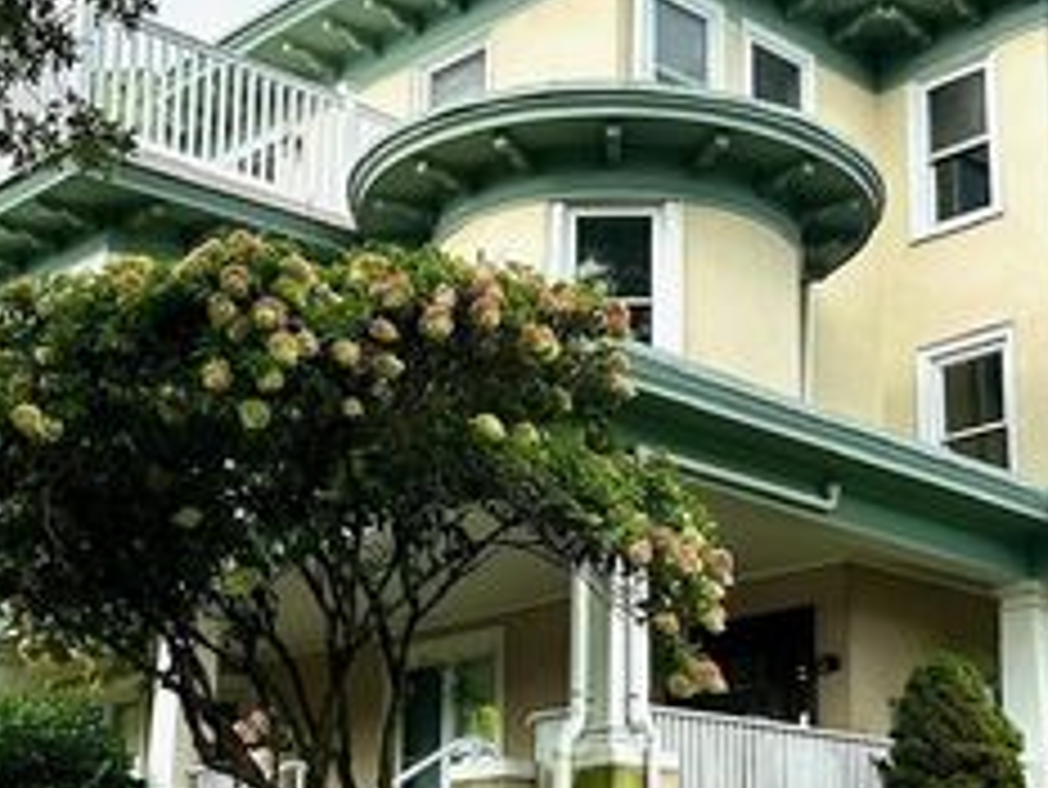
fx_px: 1999
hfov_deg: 29.3
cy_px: 486
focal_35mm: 66
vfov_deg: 22.2
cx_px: 607
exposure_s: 1/2591
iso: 80
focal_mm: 6.86
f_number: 1.78
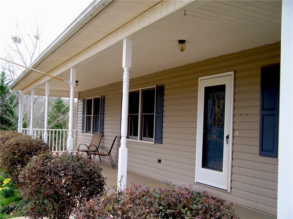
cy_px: 110
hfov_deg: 49.0
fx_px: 322
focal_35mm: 38
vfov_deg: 37.7
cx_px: 146
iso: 80
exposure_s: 1/100
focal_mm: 6.3
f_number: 2.8
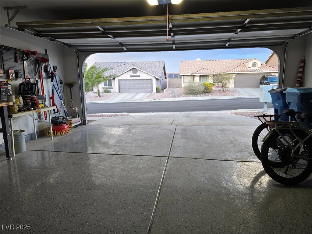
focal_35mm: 23
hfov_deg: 73.9
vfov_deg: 58.9
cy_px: 117
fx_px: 207
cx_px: 156
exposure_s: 1/120
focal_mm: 6.3
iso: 125
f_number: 1.7
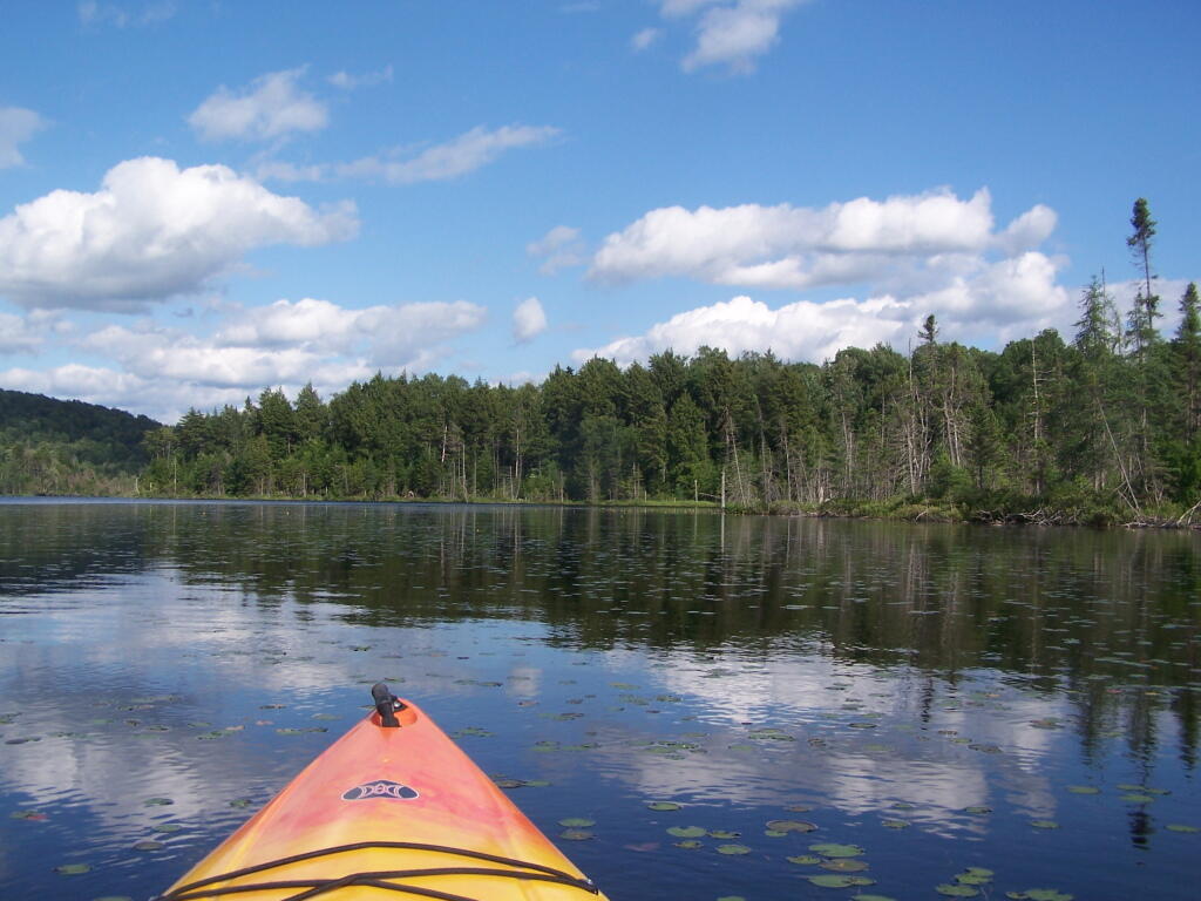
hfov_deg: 49.0
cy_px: 450
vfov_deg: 37.7
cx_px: 600
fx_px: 1318
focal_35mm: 38
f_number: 4
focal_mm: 6.3
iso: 80
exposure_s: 1/1000
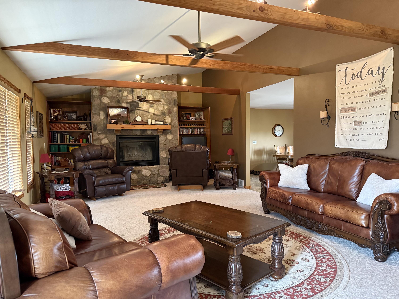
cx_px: 200
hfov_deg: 71.6
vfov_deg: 56.8
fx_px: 277
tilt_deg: -2.0
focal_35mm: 24
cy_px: 150
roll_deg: +0.0
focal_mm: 6.76
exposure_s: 1/60
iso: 800
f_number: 1.78
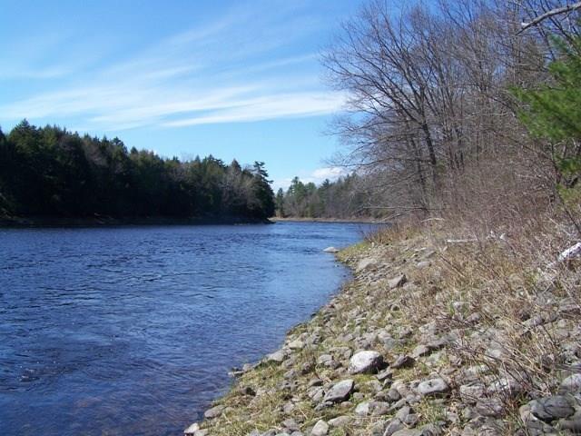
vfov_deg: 37.7
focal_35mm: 38
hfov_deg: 49.0
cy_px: 218
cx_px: 290
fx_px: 638
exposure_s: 1/400
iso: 64
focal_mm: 6.3
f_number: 4
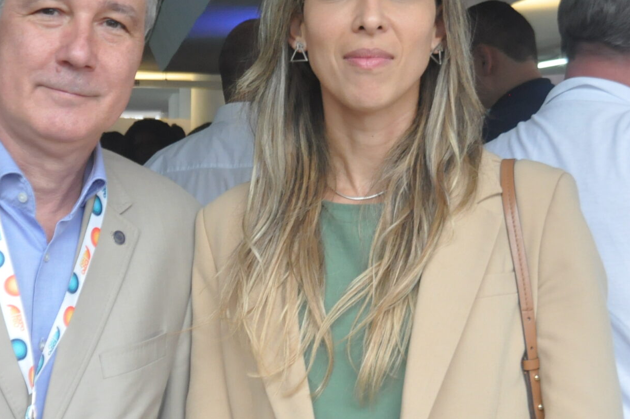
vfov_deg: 19.7
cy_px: 207
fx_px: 1206
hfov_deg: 29.1
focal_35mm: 69
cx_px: 219
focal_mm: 22
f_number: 7.1
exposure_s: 1/160
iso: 1250
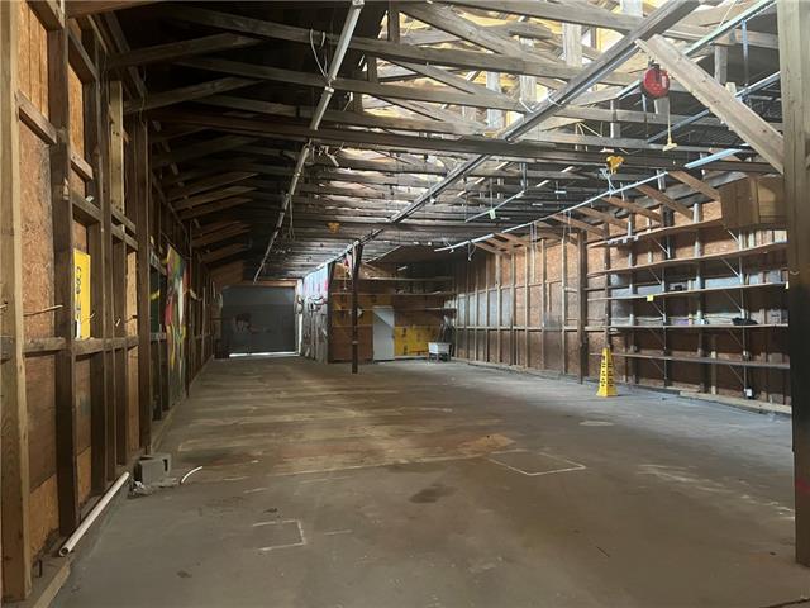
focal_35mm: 26
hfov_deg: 67.3
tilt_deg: +0.8
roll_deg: +0.9
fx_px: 608
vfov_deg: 53.1
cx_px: 405
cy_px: 304
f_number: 1.5
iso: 640
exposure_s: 1/35
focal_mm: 5.7
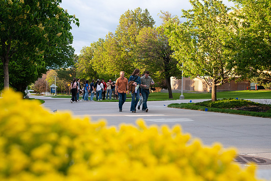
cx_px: 134
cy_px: 90
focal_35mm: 49
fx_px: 371
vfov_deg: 27.4
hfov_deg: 40.2
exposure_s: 1/400
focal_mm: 48
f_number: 5
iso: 800
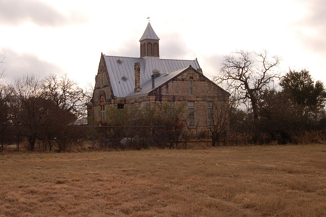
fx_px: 475
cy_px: 108
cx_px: 163
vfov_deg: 25.7
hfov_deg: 37.9
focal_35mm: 52
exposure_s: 1/160
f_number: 25
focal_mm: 35
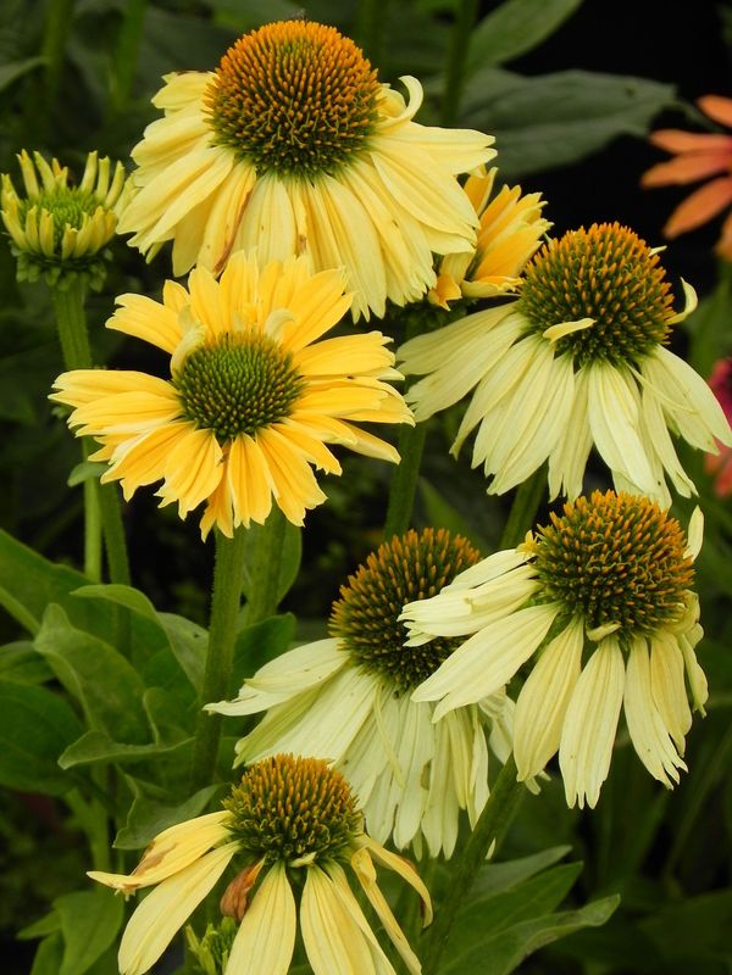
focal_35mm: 212
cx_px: 366
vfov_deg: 9.3
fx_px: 5977
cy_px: 488
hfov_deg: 7.0
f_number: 5
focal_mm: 37.7
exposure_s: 1/500
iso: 160
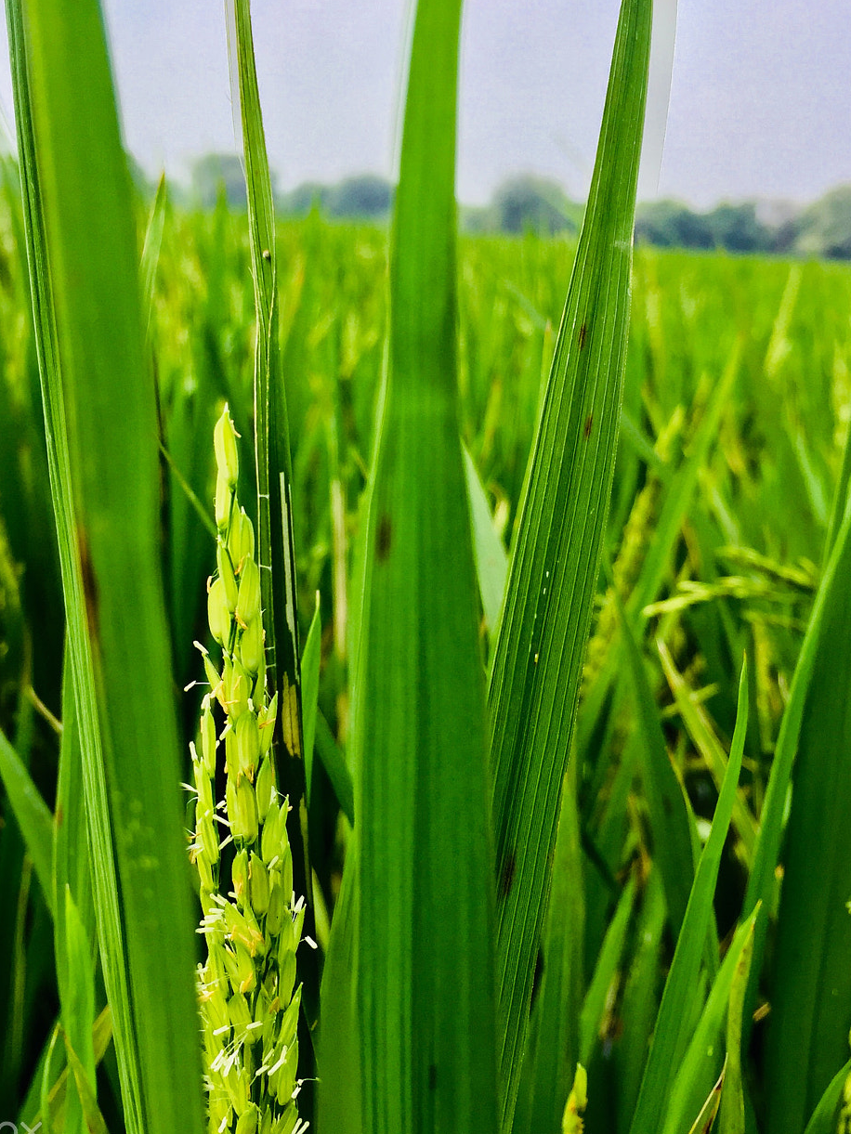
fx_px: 1245
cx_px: 369
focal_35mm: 38
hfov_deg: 37.7
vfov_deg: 48.9
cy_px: 522
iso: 32
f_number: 2.2
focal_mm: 4.15
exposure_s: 1/791
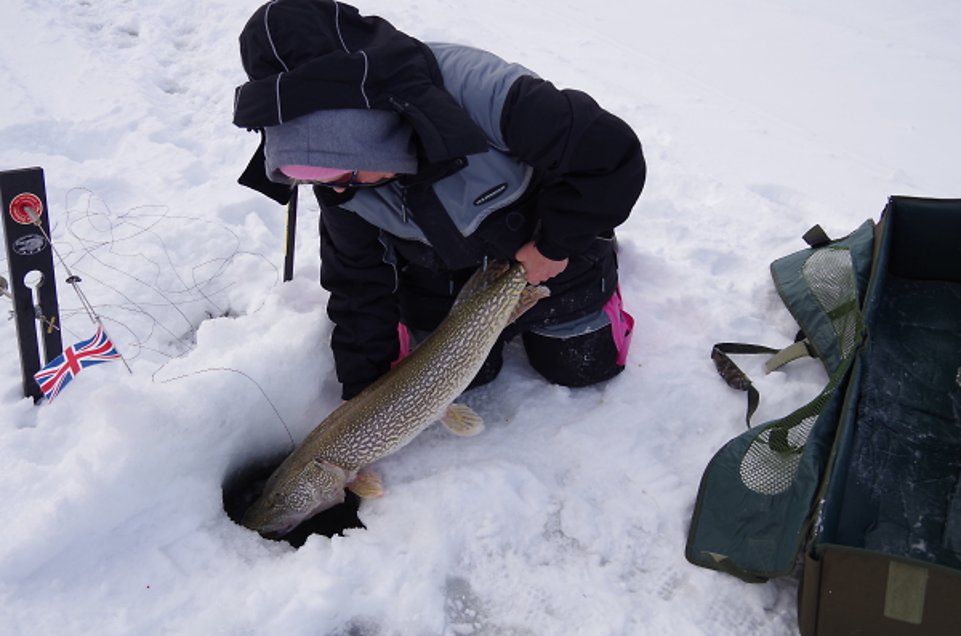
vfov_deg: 36.7
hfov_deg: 53.2
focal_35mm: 36
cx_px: 480
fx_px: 959
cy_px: 318
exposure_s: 1/250
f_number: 6.3
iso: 100
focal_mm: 24
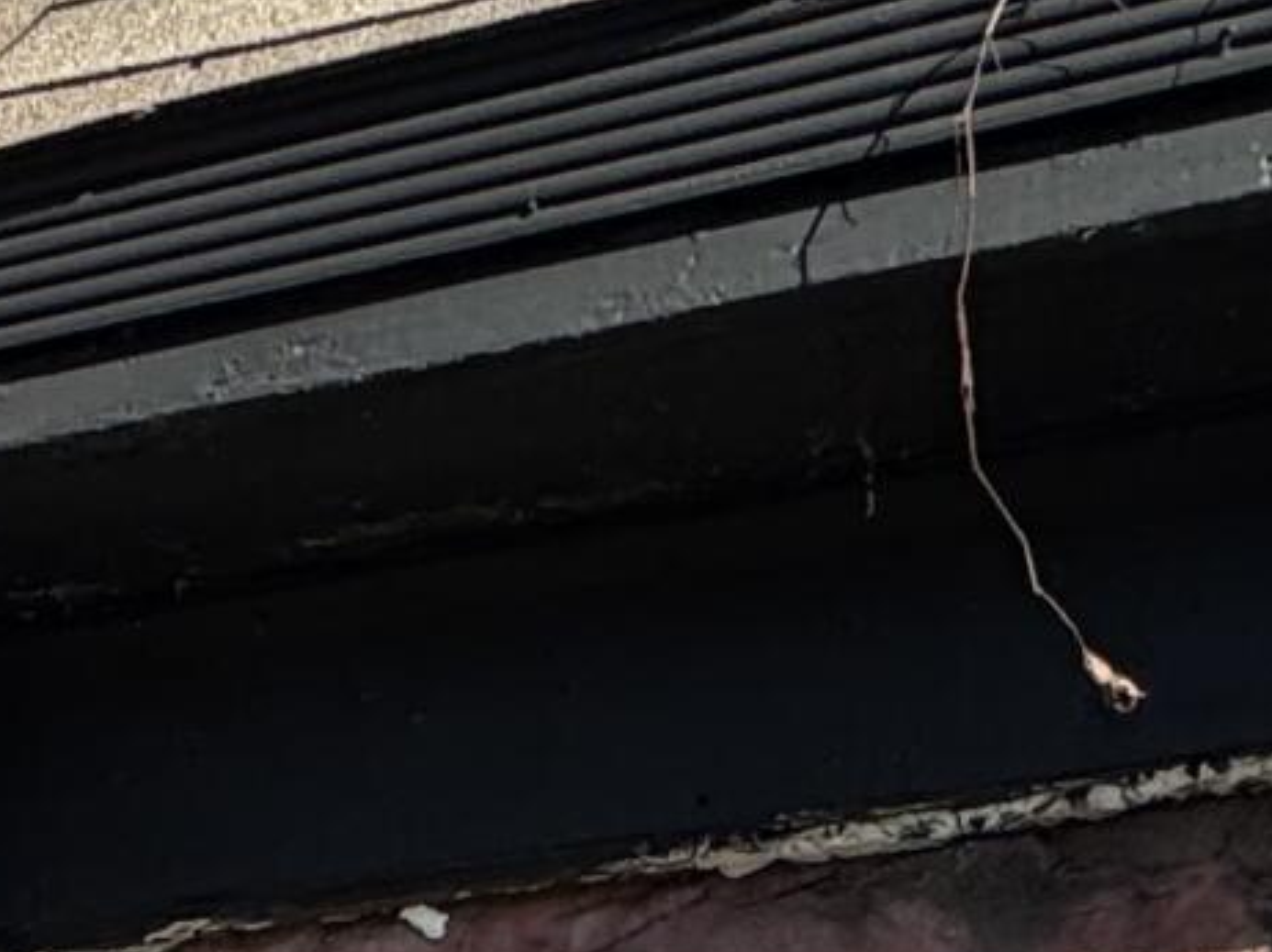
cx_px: -223
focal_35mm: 91
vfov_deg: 12.5
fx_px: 3342
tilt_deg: +1.8
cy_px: 2322
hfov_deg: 20.3
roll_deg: -1.0
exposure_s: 1/657
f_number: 2.2
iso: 50
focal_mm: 2.22
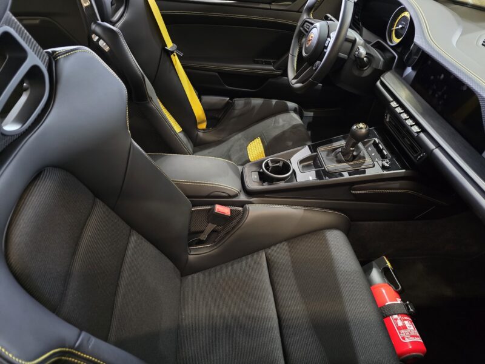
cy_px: 182
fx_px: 322
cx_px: 242
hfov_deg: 73.9
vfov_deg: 58.9
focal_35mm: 23
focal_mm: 6.3
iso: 1600
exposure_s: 1/30
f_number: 1.7
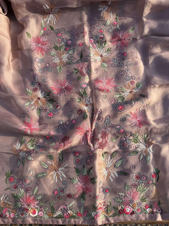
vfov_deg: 71.6
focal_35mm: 24
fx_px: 156
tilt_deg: -77.6
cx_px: 84
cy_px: 113
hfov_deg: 56.8
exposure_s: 1/1553
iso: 80
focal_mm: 6.76
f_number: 1.78
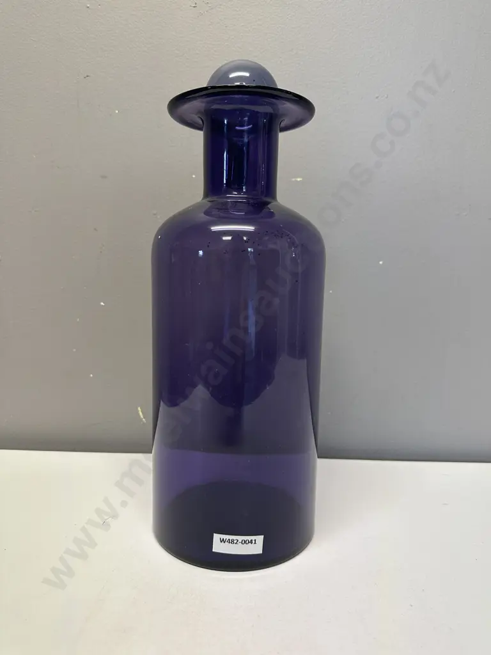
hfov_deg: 56.8
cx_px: 246
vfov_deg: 71.6
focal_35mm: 24
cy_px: 328
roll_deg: -1.2
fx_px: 454
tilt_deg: -7.9
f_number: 1.78
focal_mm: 6.86
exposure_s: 1/100
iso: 160
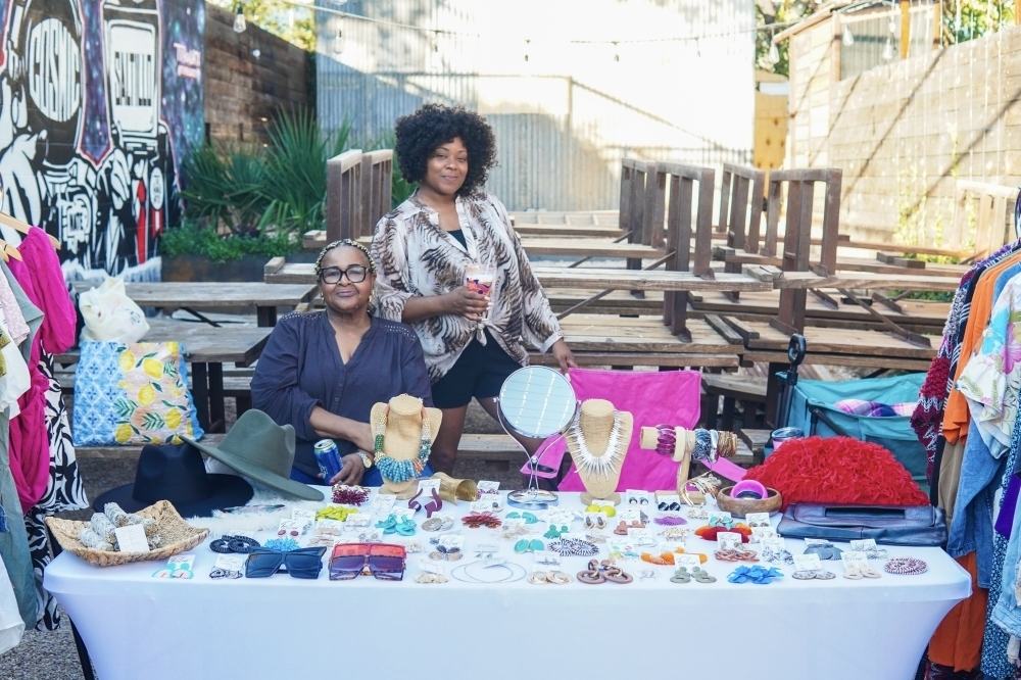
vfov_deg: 29.8
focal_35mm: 45
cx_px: 510
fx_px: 1276
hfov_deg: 43.6
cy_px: 340
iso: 500
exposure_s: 1/50
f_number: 4
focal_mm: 30
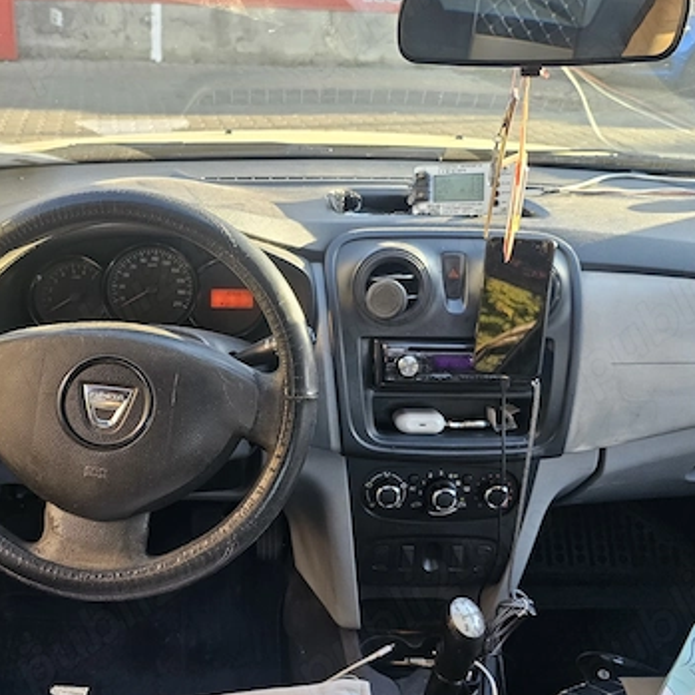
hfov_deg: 47.0
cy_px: 313
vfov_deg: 47.2
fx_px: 795
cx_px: 285
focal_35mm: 35
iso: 125
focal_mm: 6.3
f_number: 1.7
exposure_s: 1/180
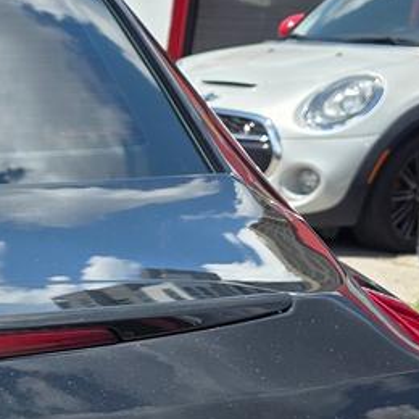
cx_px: -322
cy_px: 532
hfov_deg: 15.2
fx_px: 1369
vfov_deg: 16.5
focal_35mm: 100
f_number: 1.7
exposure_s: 1/3067
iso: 80
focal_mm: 6.3
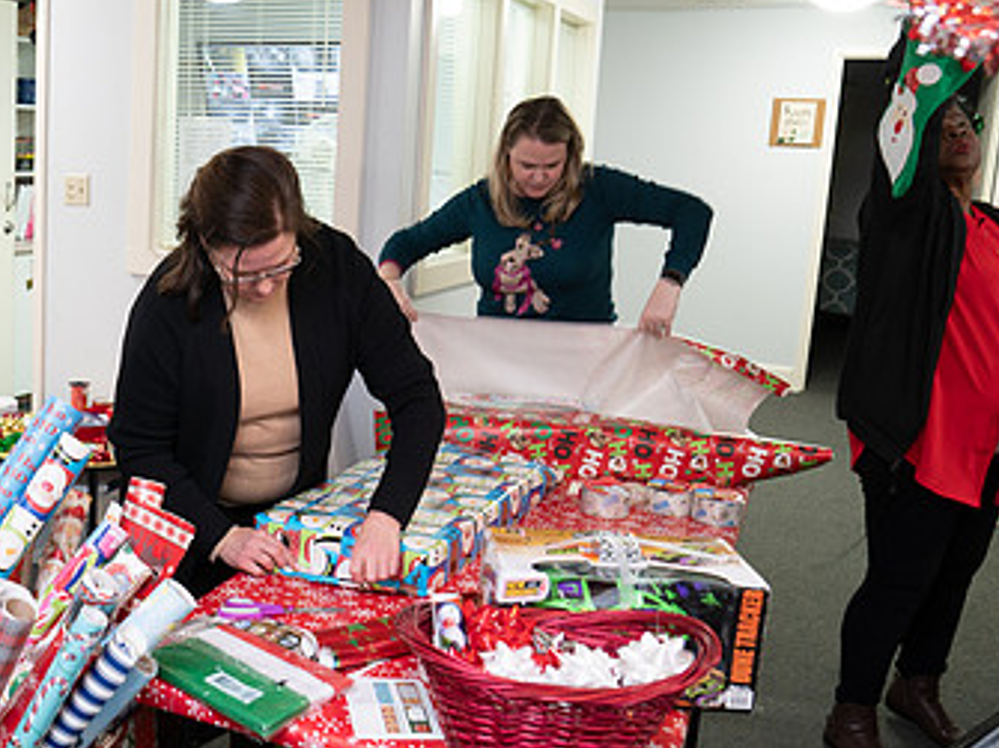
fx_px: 1154
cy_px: 350
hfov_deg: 43.9
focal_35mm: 40
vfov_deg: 35.9
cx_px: 161
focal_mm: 24
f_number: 3.5
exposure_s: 1/30
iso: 640
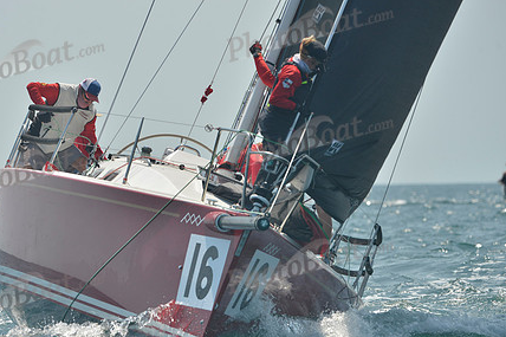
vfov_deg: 3.4
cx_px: 167
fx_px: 5718
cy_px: 218
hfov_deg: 5.1
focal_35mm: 407
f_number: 7.1
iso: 280
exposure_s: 1/1250
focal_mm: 300
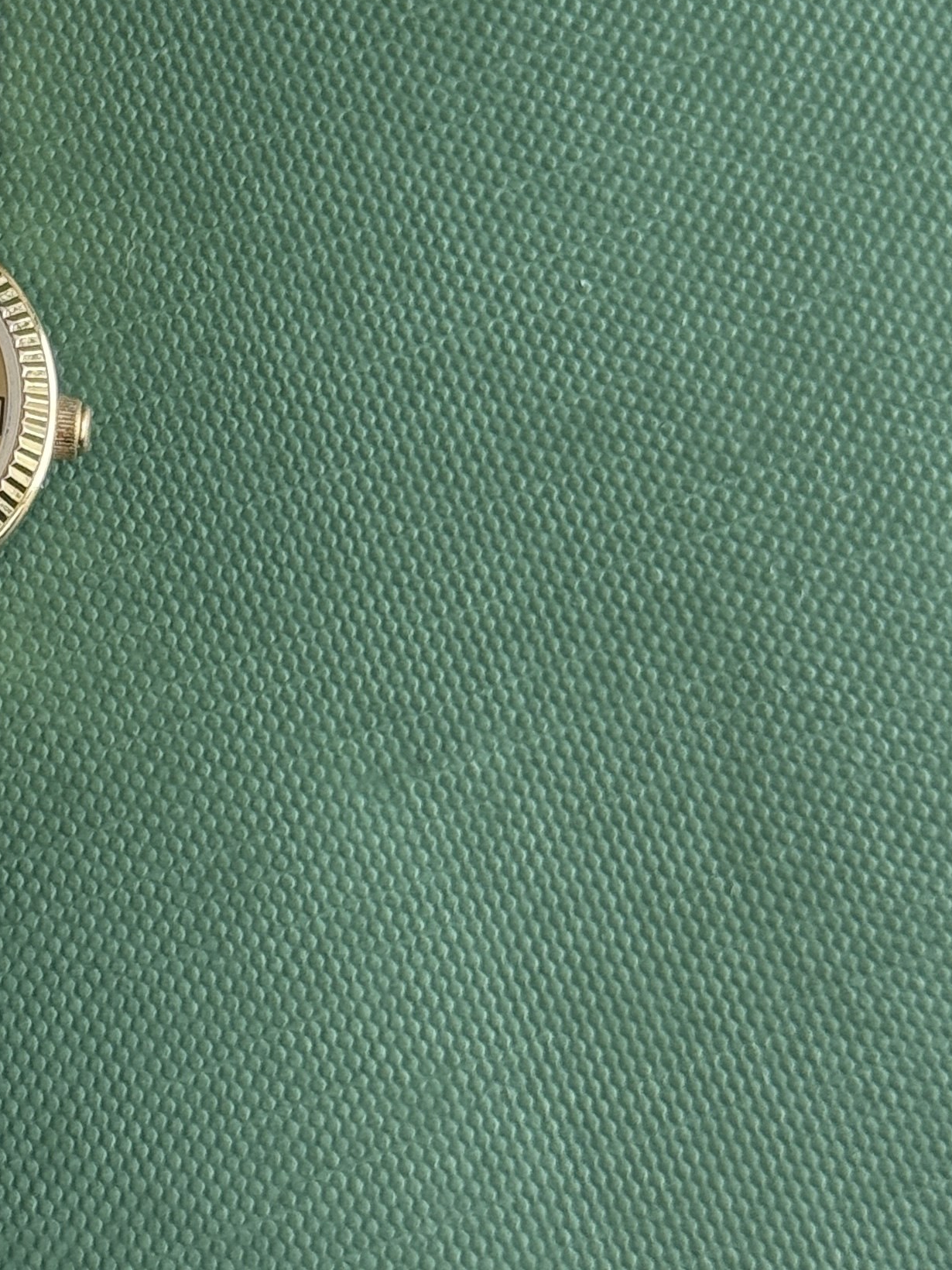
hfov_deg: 12.8
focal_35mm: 114
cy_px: 362
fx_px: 4180
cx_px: -27
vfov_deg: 17.2
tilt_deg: -79.1
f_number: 1.78
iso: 80
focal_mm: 6.76
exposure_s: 1/121
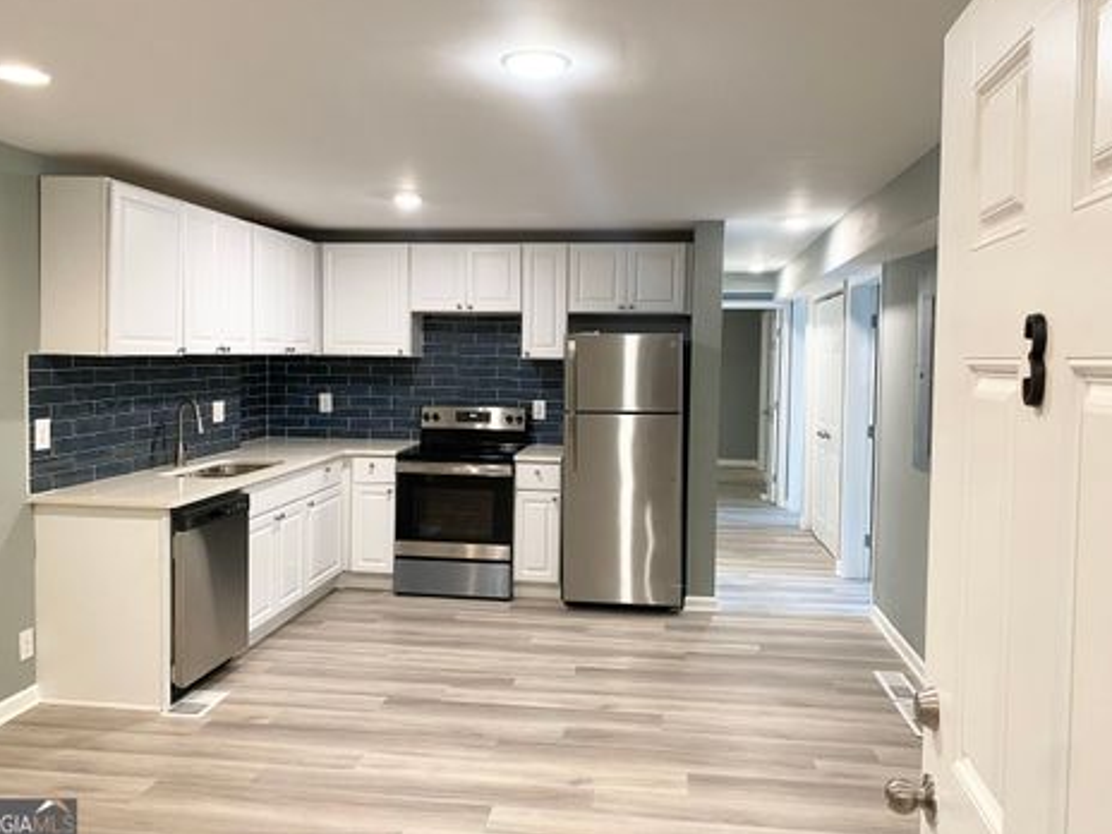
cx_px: 542
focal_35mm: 28
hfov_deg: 63.4
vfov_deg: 49.7
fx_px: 899
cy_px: 394
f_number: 1.8
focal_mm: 4.25
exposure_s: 1/60
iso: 200
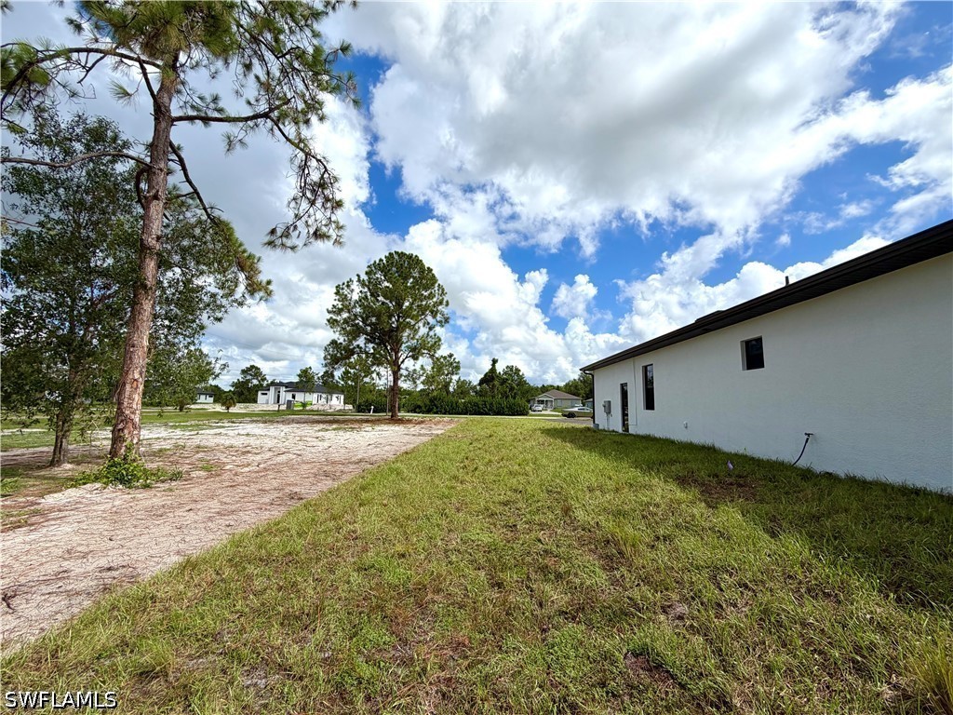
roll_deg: -0.7
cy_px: 358
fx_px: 385
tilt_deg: +6.1
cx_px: 476
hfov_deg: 102.1
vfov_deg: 85.7
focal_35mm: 14
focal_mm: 2.22
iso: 20
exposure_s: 1/1431
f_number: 2.2
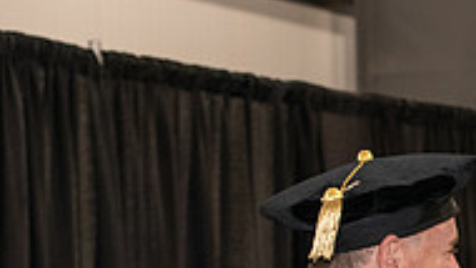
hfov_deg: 9.5
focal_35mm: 224
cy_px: 435
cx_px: 611
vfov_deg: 5.4
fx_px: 2828
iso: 2500
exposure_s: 1/200
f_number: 5
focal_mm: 70
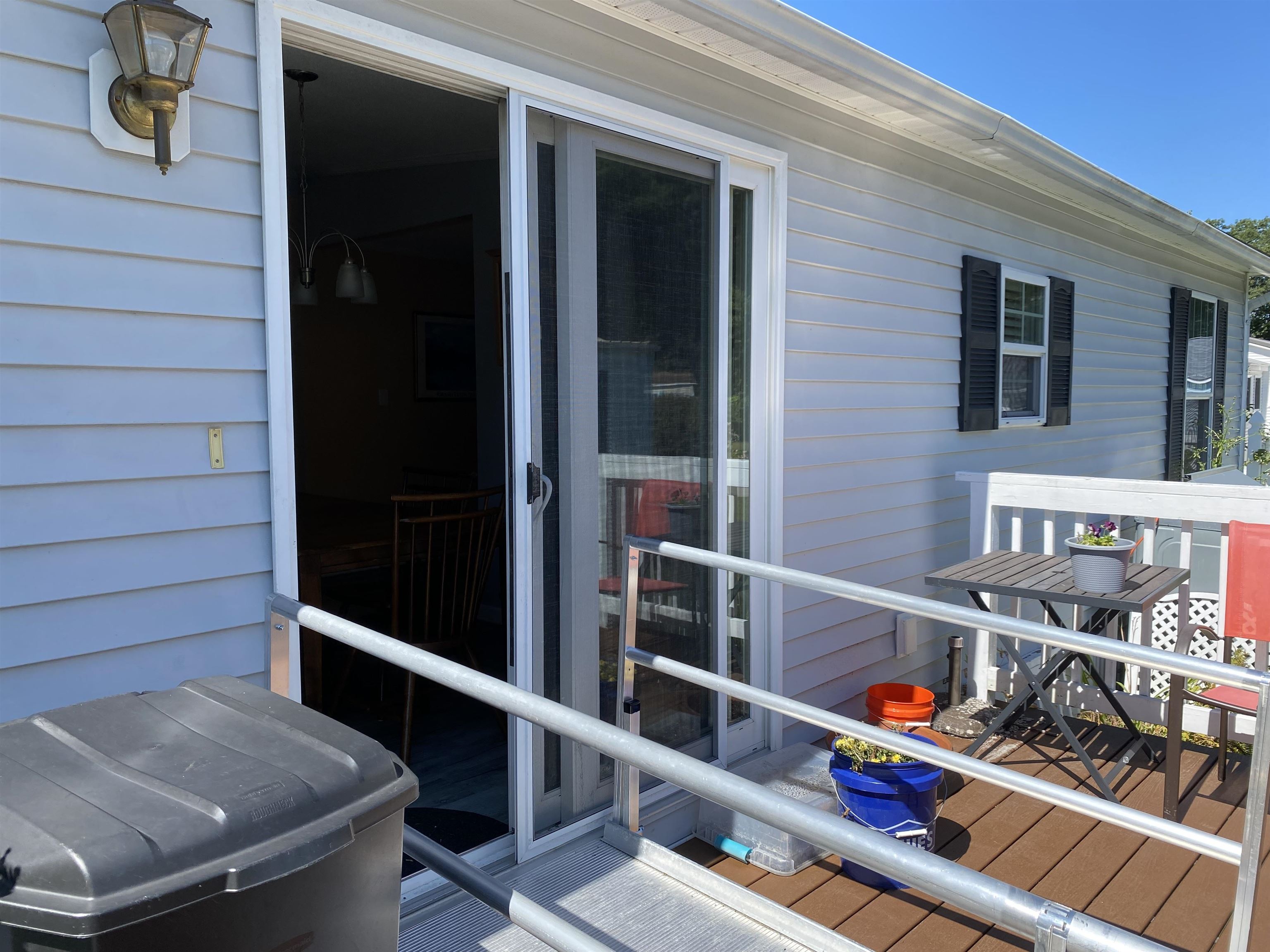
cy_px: 476
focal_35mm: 26
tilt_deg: -4.6
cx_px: 635
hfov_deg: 67.3
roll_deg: -0.5
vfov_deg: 53.1
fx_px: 954
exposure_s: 1/1245
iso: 32
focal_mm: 4.25
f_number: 1.8
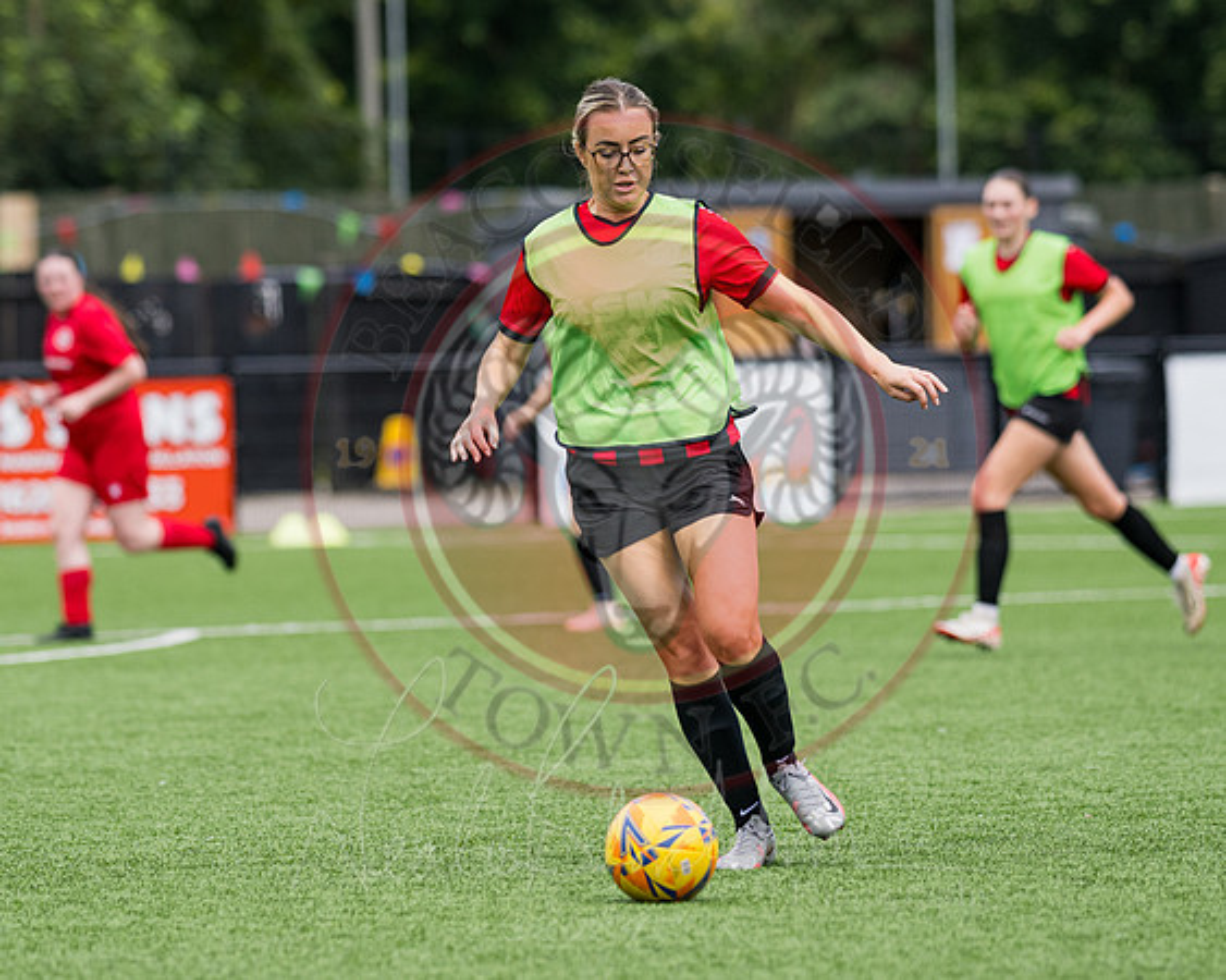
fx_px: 9684
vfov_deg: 5.8
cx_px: 556
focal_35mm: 267
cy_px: 570
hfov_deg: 7.2
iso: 200
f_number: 2.1
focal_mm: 135
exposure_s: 1/5000
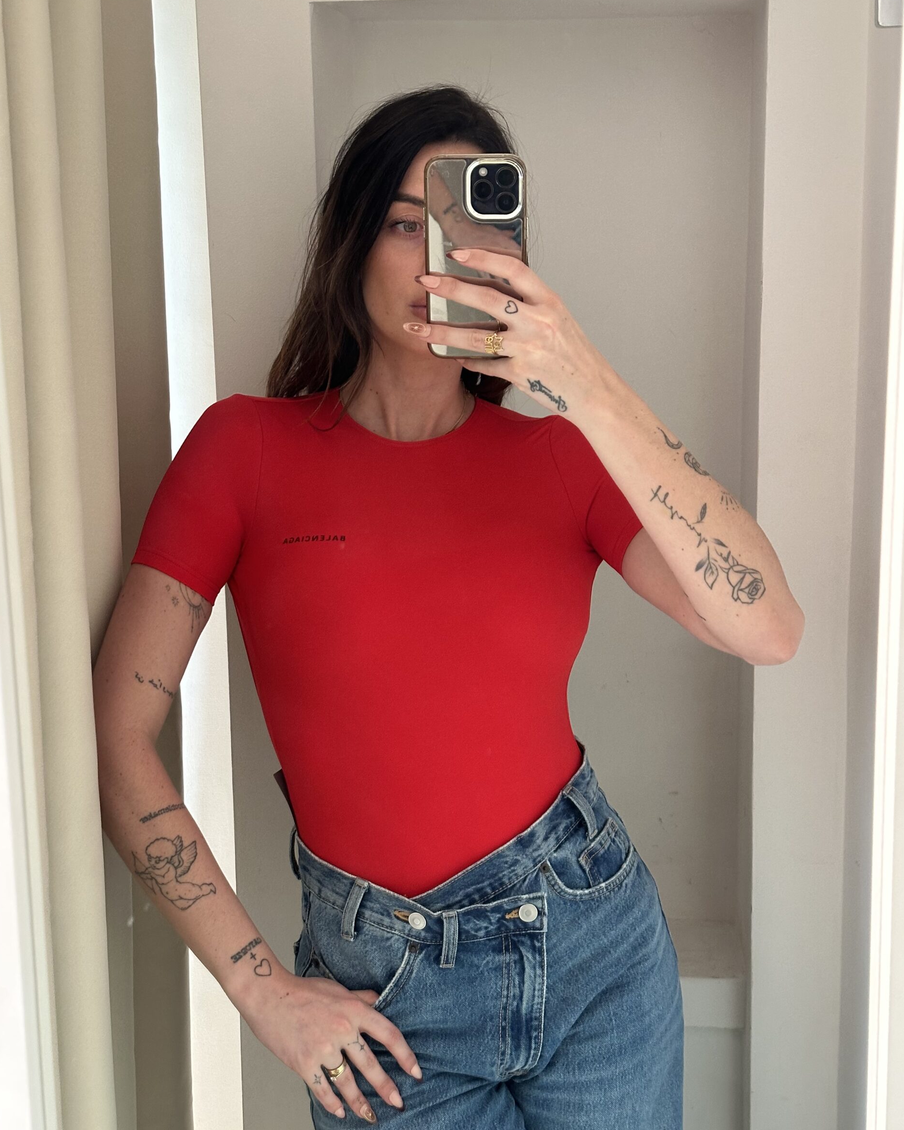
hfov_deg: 29.7
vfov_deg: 36.7
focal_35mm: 51
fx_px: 1706
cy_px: 585
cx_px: 448
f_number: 1.78
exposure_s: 1/60
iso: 250
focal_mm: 6.86
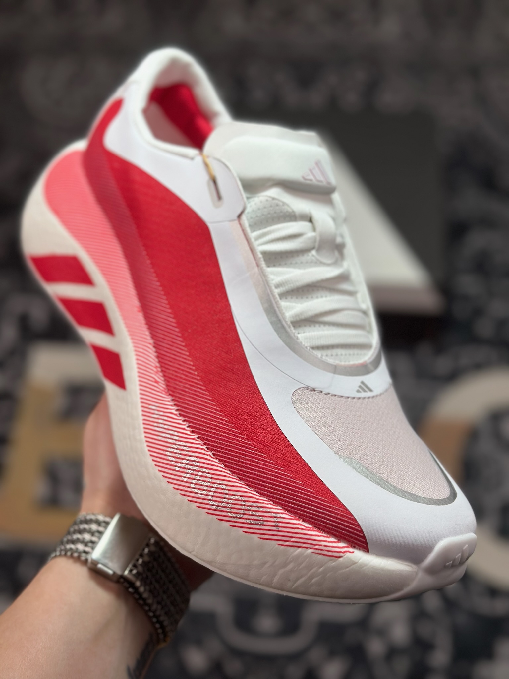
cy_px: 340
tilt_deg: -57.6
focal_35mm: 48
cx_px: 254
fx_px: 941
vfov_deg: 39.7
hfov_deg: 30.3
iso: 80
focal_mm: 6.86
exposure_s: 1/1848
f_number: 1.78
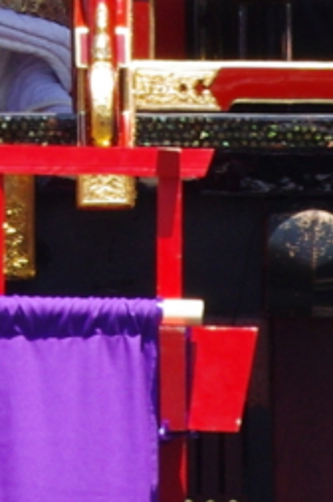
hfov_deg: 1.3
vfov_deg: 2.0
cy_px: -909
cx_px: -257
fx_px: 14232
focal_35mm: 1023
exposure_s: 1/250
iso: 400
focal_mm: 107.5
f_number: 11
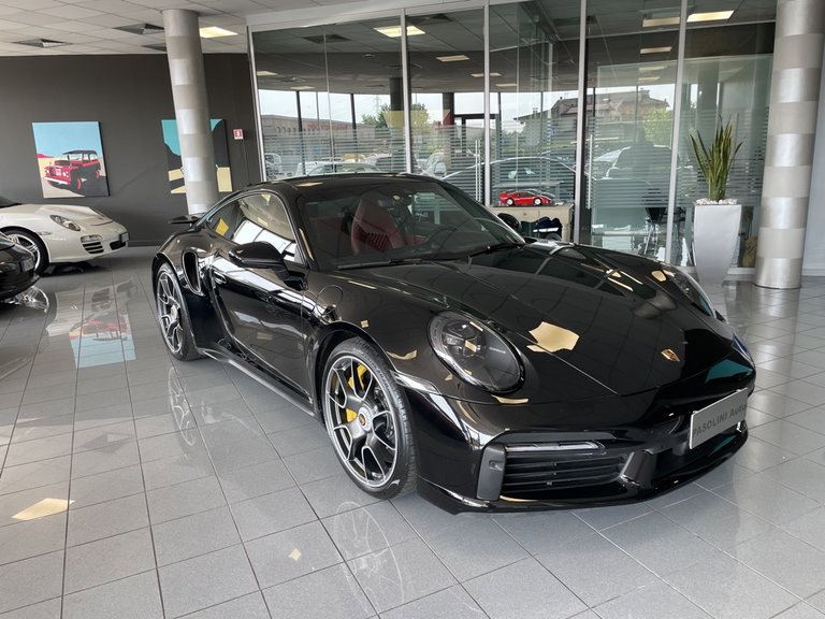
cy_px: 310
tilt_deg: -14.1
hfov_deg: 67.3
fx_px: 620
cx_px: 412
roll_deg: +2.2
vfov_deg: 53.1
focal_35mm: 26
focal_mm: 4.2
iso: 40
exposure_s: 1/100
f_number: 1.6
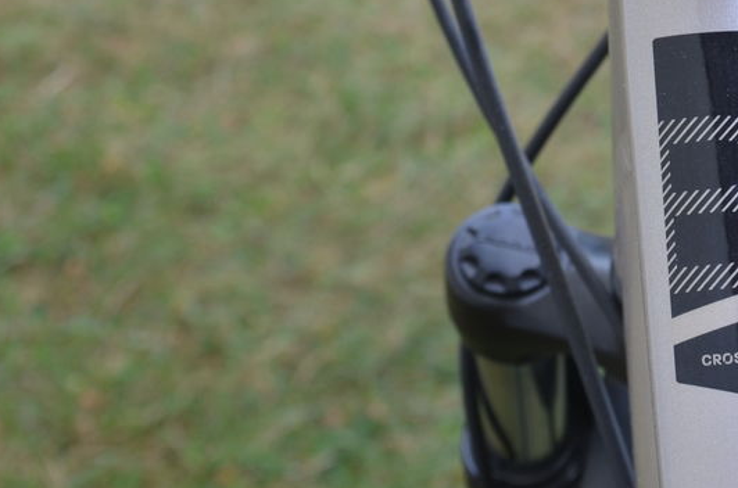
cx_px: 588
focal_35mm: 127
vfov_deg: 10.7
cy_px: 64
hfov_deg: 16.1
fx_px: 2596
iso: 180
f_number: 8
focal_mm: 45
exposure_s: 1/60
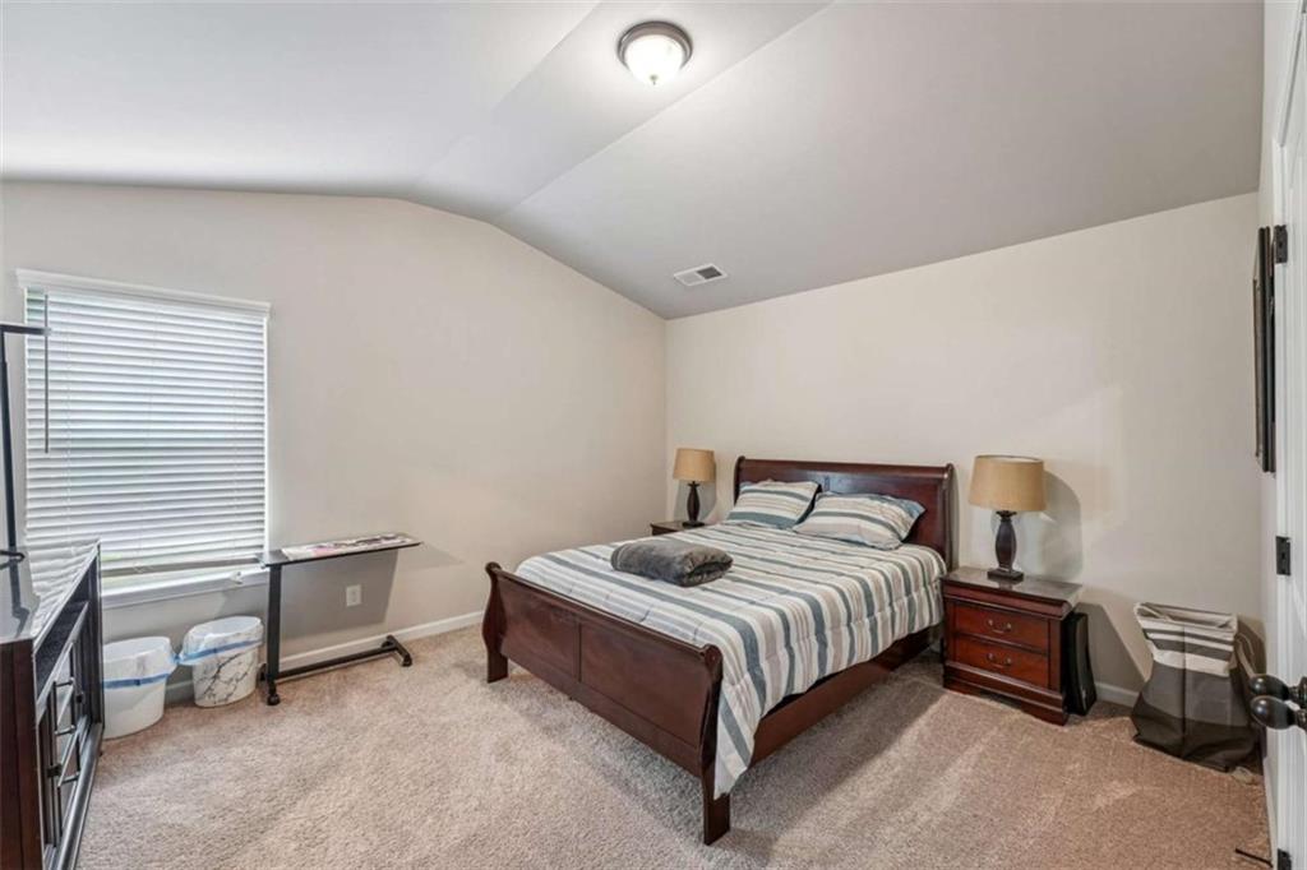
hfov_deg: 104.3
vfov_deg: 81.2
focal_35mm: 14
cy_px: 435
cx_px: 654
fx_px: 508
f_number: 8
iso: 320
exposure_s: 1/3.33
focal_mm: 14
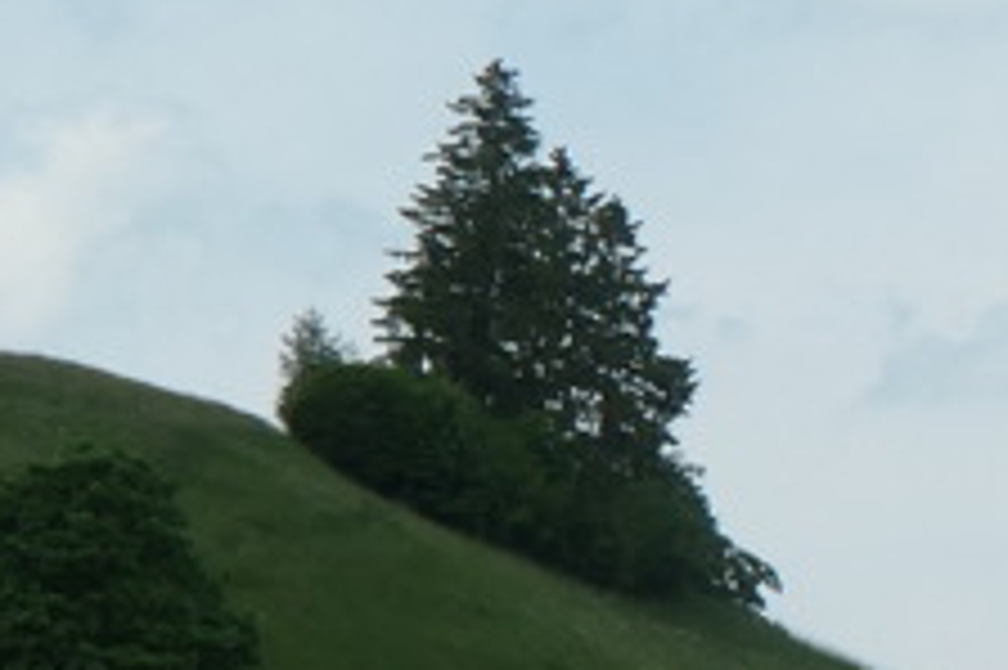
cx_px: 2030
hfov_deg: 8.8
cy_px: 288
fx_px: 6183
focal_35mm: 221
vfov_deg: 6.2
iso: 200
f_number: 6.3
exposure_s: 1/800
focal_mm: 12.2
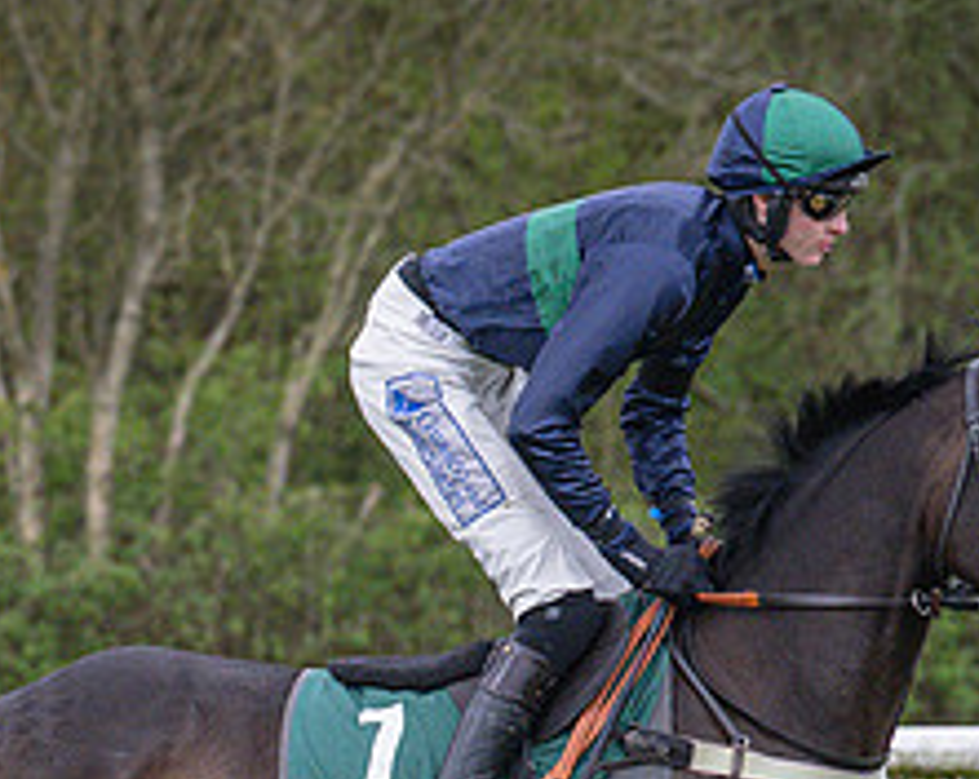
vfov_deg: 2.8
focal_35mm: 550
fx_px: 15908
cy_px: 954
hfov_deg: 3.5
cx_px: 252
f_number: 4
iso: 1600
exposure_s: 1/1000
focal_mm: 115
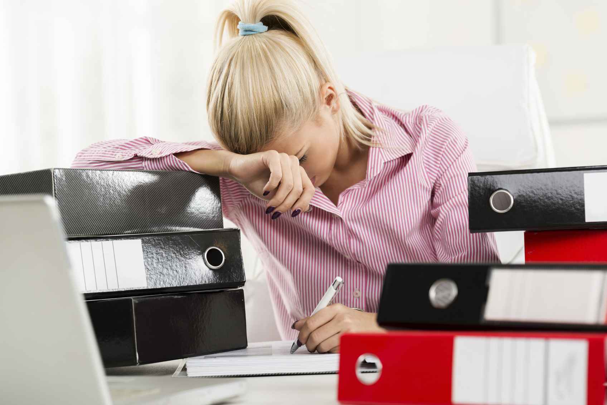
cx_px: 304
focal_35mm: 116
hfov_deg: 17.6
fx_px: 1956
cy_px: 202
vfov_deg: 11.8
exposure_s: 1/125
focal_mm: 116
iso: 100
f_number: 4.5
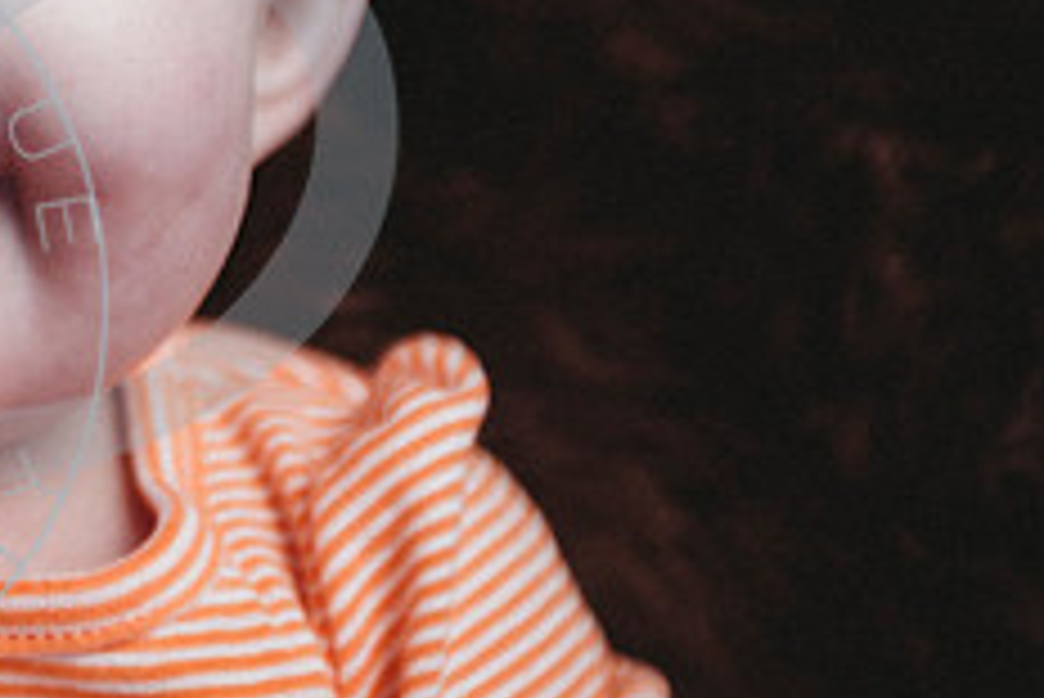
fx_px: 5078
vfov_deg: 7.8
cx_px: -130
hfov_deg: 11.6
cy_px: -74
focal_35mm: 175
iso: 100
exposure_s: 1/250
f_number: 2.8
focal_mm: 70
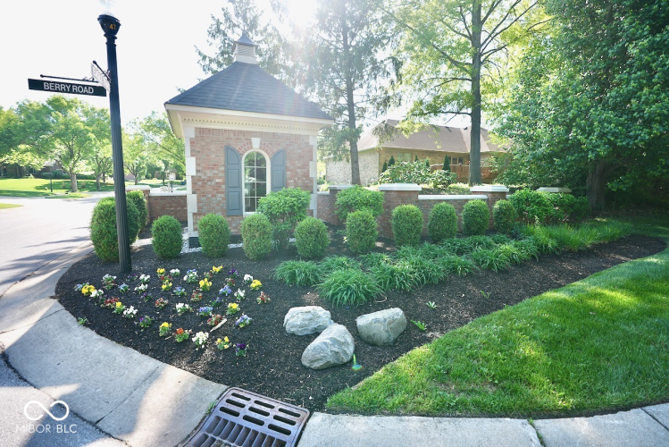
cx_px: 334
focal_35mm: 16
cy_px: 224
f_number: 2.8
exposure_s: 1/250
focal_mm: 16
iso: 64
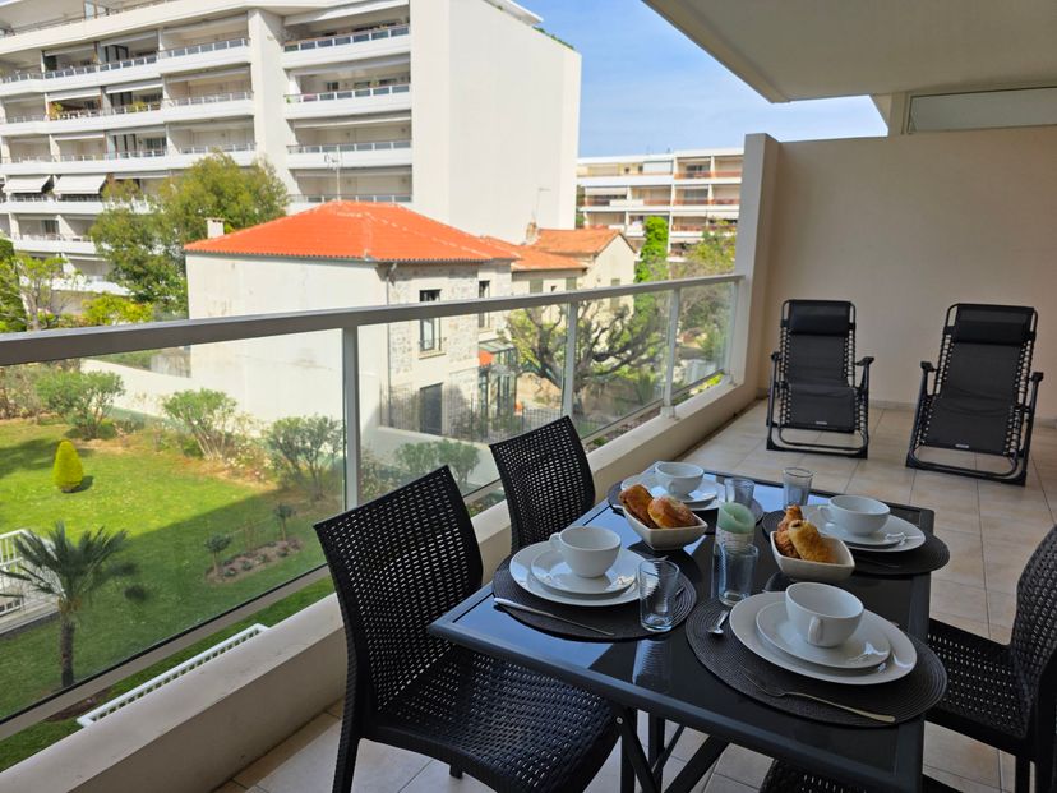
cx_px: 528
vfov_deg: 58.9
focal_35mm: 23
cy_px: 396
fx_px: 702
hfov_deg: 73.9
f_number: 1.7
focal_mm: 6.3
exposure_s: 1/5296
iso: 80
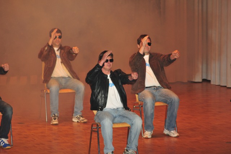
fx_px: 1826
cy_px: 77
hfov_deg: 7.2
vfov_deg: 4.8
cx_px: 116
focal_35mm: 285
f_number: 4.8
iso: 500
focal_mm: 190
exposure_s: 1/60
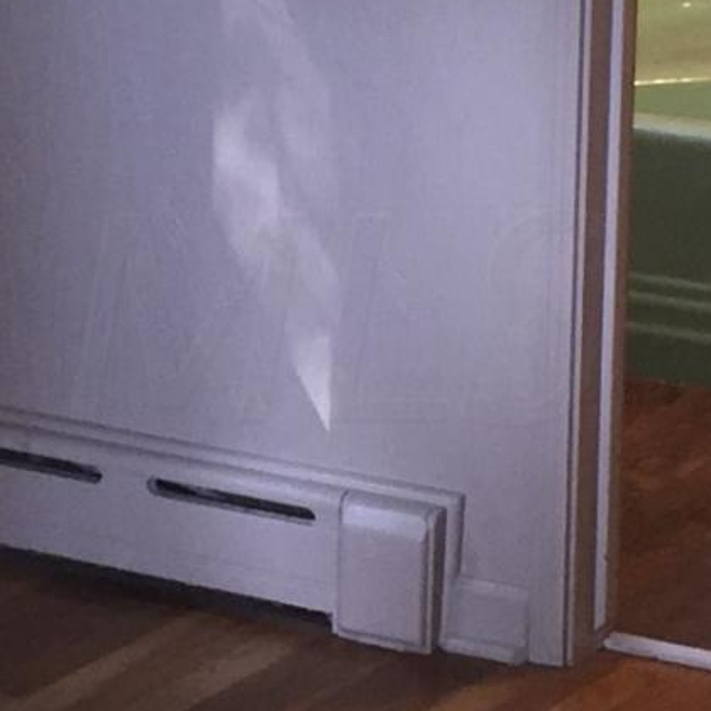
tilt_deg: -15.5
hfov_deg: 9.5
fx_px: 4253
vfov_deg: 9.6
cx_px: 102
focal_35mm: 183
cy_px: 317
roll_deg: +1.1
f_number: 2.2
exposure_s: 1/20
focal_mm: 4.15
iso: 80
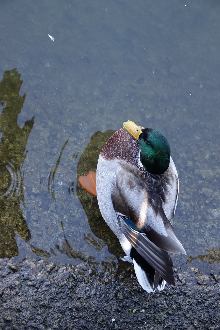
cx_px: 110
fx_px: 835
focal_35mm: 91
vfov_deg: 22.4
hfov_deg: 15.0
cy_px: 165
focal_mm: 33.51
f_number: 3.5
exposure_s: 1/100
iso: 320
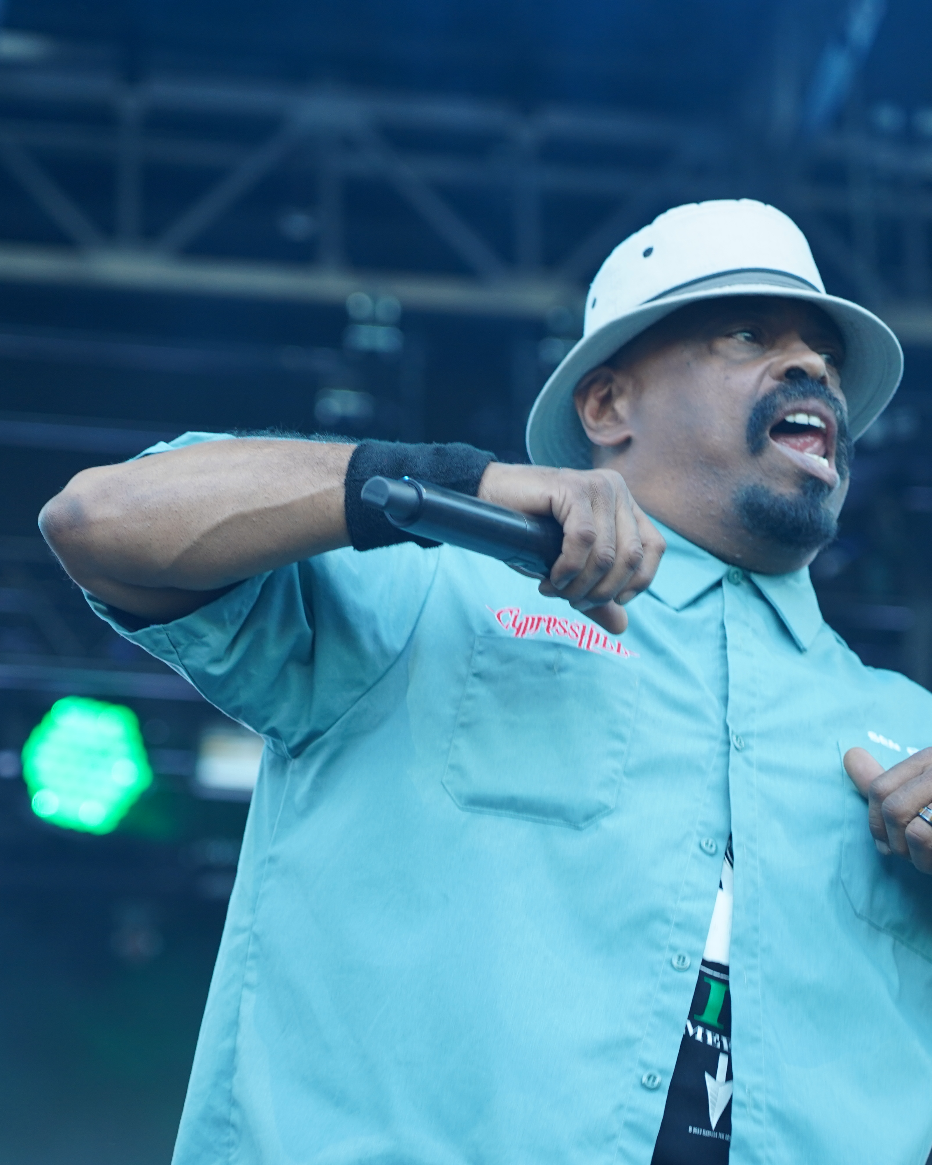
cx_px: 434
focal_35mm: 148
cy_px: 582
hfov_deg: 10.4
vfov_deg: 13.0
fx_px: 5103
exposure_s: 1/160
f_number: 4
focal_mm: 105
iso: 800
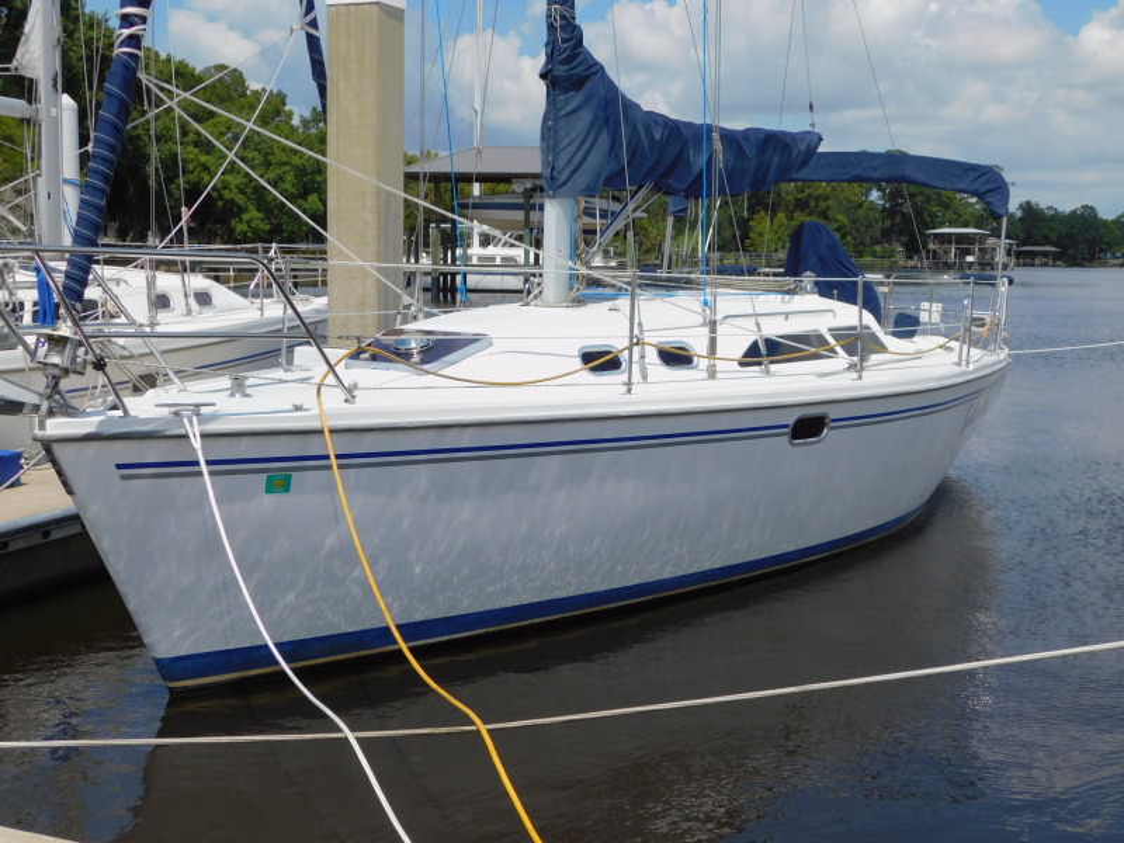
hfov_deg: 42.1
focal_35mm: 45
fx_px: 1461
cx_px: 562
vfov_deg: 32.2
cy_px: 422
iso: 125
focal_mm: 8
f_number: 7.4
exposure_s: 1/500
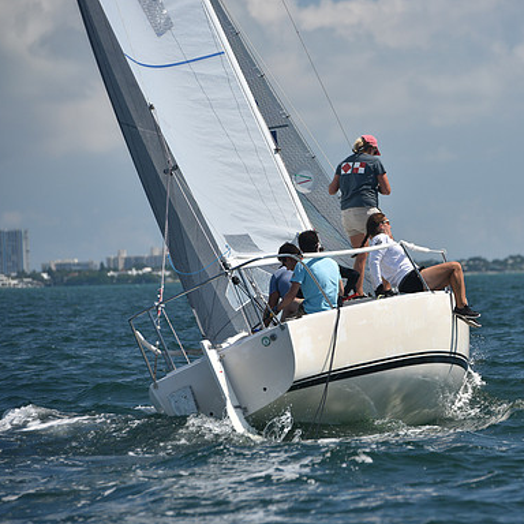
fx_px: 4401
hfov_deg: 6.8
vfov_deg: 6.8
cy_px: 263
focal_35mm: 257
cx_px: 364
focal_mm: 200
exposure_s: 1/1000
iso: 250
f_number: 5.6
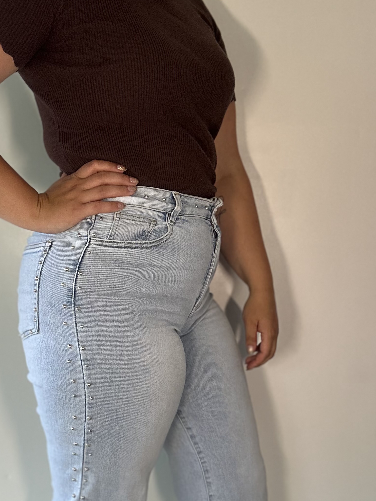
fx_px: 652
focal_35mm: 45
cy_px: 369
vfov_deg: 41.0
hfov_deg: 31.9
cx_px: 120
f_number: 1.9
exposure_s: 1/121
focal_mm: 2.69
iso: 40
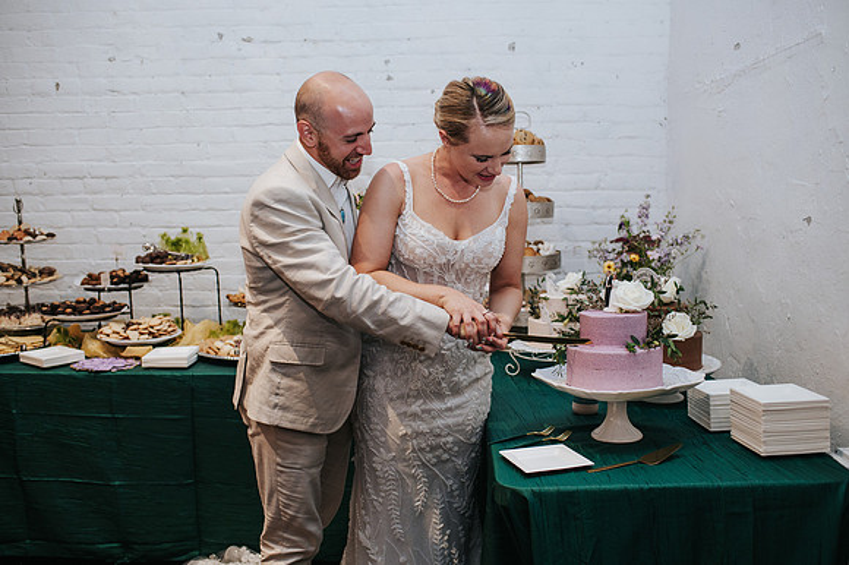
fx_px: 836
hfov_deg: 53.9
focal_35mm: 35
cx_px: 424
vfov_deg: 37.4
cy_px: 282
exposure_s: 1/200
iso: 1000
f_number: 2.8
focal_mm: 35
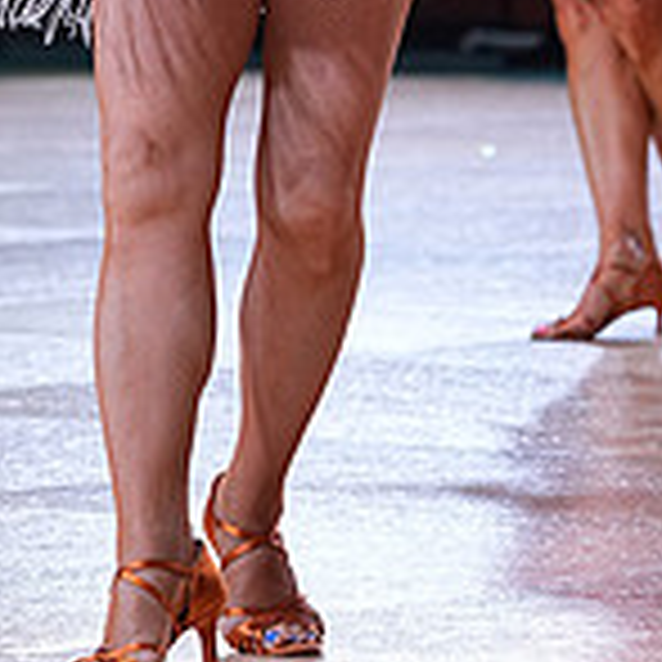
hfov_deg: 5.0
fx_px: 7551
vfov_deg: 5.0
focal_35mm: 349
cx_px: 142
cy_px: -288
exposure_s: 1/250
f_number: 4
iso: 800
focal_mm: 104
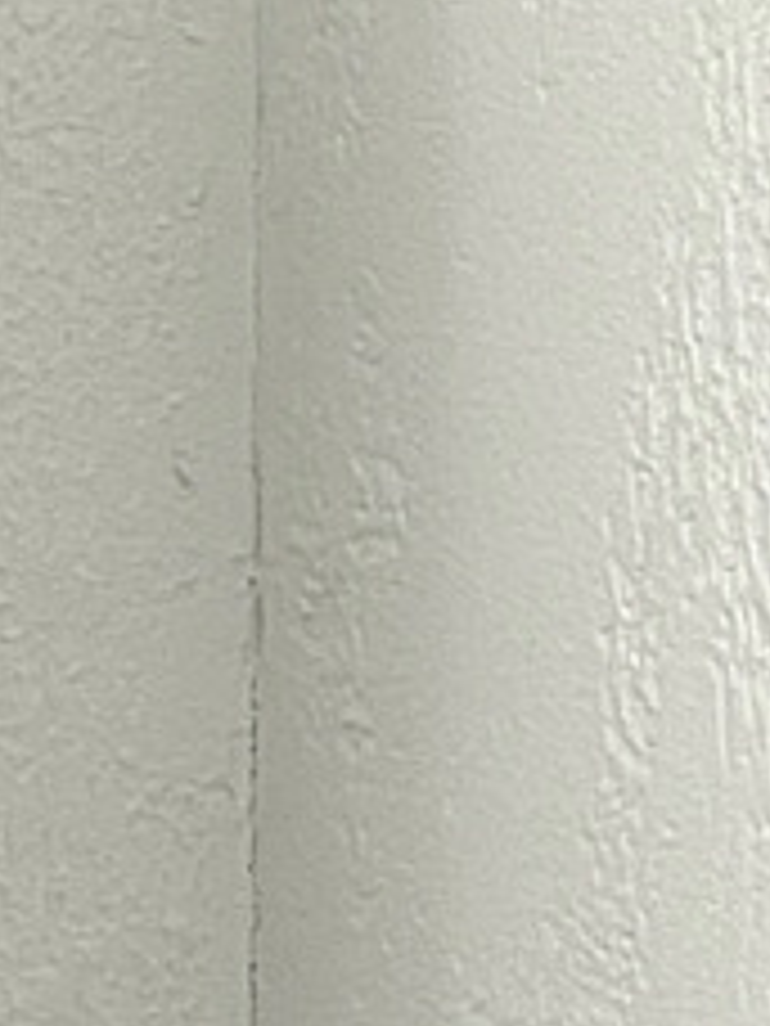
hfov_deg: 3.0
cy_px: 418
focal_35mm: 487
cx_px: -1621
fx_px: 14444
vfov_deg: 4.1
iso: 32
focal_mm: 9
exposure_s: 1/100
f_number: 2.8
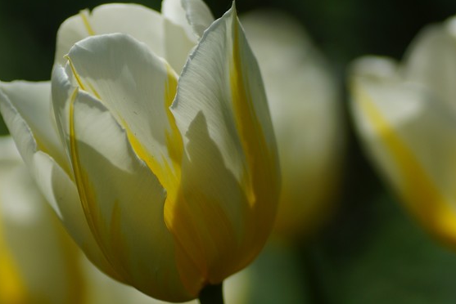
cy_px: 152
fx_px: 2763
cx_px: 182
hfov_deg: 9.4
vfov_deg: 6.3
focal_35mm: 218
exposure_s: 1/2000
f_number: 2.8
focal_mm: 90
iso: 100
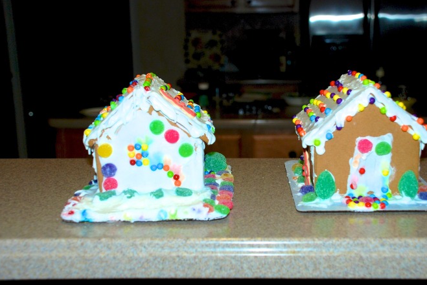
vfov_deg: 26.5
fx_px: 606
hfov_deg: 38.8
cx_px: 243
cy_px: 141
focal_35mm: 51
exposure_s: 1/60
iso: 200
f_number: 4
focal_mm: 28
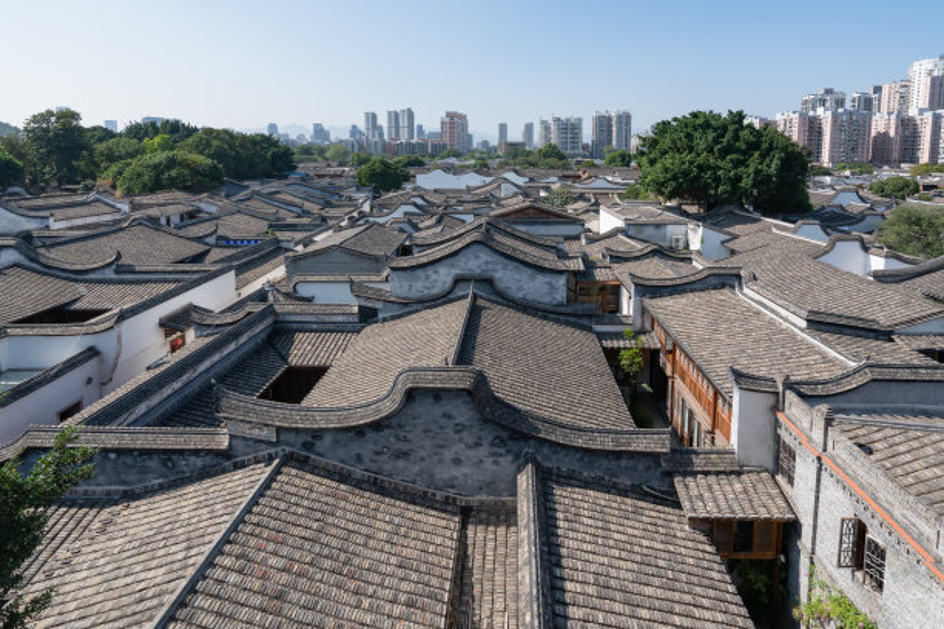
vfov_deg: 73.7
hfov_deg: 96.7
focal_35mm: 16
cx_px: 472
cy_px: 314
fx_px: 420
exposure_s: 1/400
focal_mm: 16
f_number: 8
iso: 200
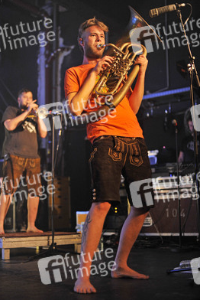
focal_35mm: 51
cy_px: 152
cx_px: 100
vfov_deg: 38.9
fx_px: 424
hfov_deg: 26.5
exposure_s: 1/160
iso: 1600
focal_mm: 50
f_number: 2.2
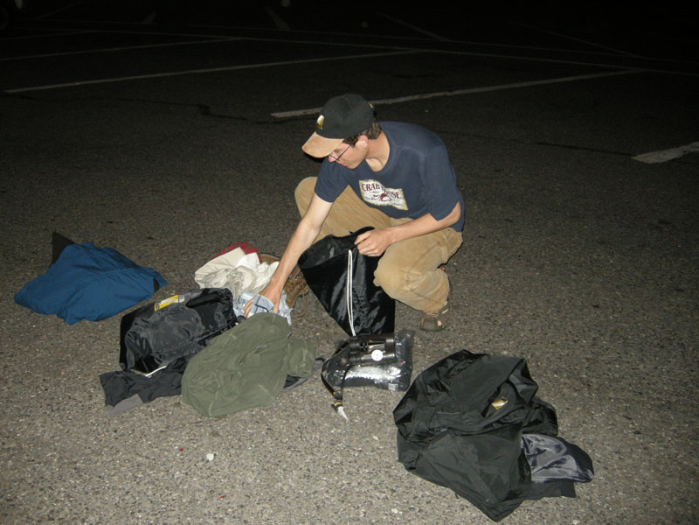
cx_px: 350
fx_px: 707
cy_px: 262
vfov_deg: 40.7
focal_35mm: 35
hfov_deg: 52.6
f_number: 2.7
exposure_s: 1/60
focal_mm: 7.5
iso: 205
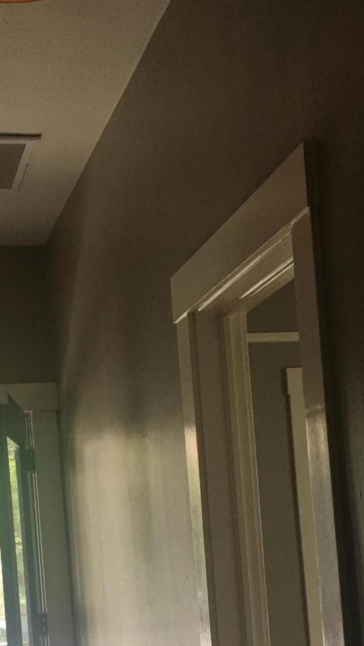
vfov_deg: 30.5
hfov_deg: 17.9
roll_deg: +3.6
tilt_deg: +4.2
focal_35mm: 67
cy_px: 535
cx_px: 95
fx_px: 1149
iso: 25
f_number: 2.2
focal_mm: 4.15
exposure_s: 1/30
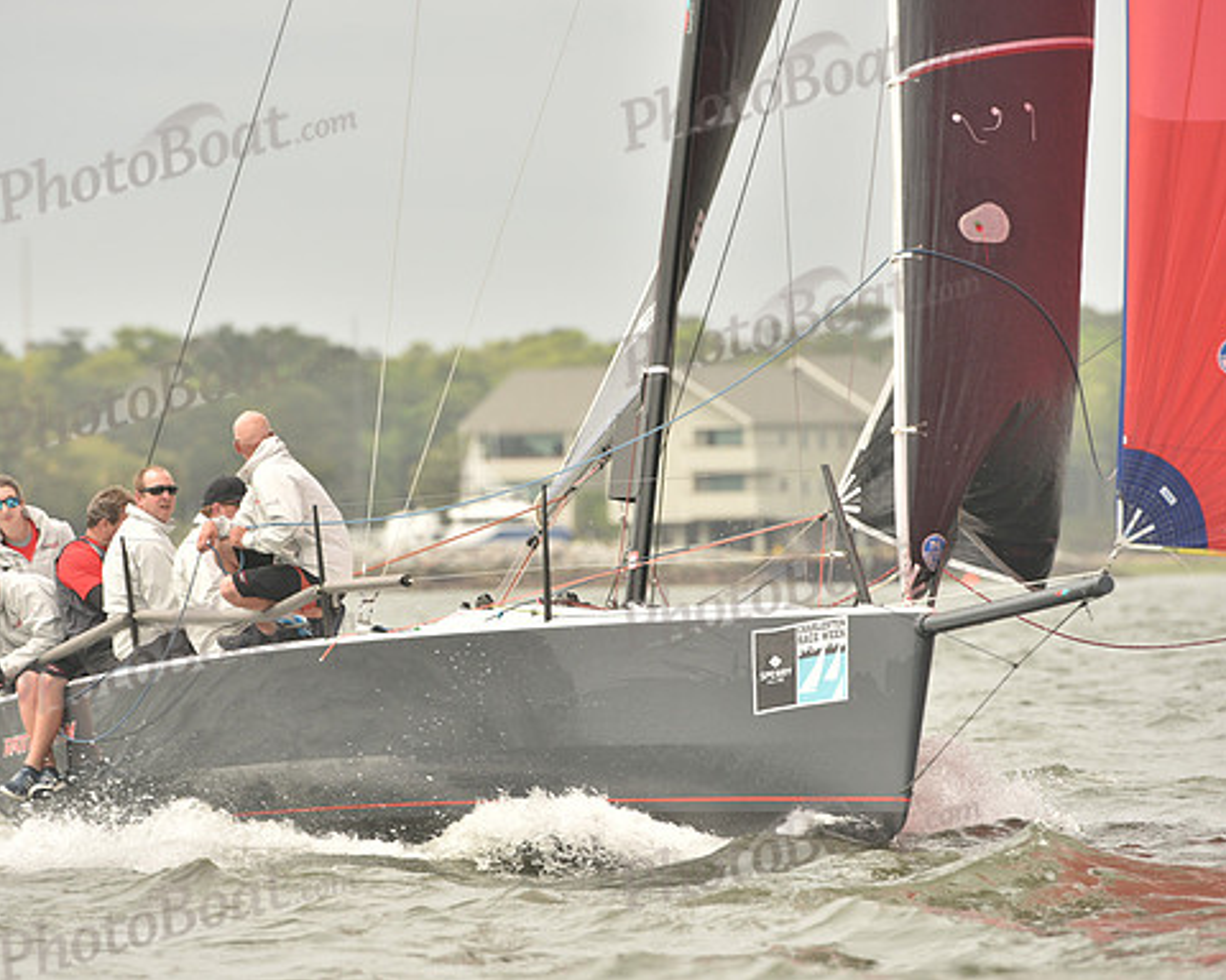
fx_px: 12337
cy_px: 489
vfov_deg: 4.6
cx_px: 490
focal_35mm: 340
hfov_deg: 5.7
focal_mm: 300
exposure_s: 1/800
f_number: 7.1
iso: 400
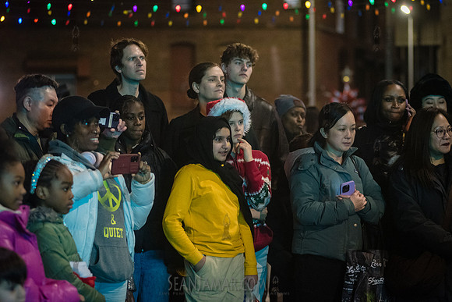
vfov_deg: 13.7
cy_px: 151
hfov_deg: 20.4
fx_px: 1258
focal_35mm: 100
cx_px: 226
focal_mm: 100
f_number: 3.2
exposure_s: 1/125
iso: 6400
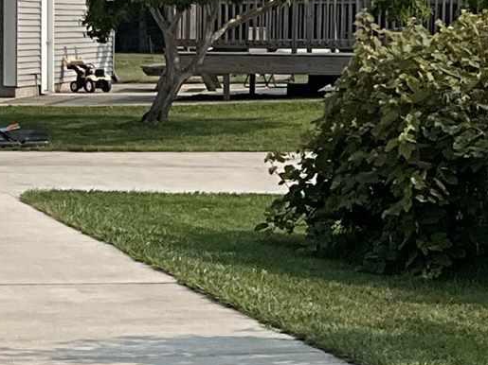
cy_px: 363
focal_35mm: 173
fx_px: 2438
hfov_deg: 11.4
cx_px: 219
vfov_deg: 8.5
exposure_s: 1/2959
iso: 25
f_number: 1.8
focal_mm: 3
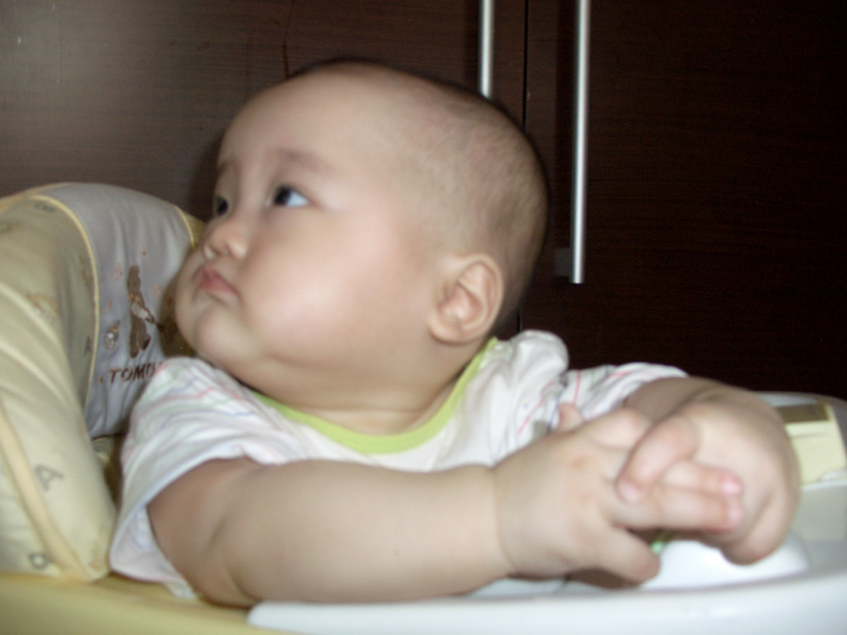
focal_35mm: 33
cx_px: 424
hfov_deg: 55.4
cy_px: 318
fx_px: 807
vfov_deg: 42.9
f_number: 2.8
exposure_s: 1/60
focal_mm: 7.1
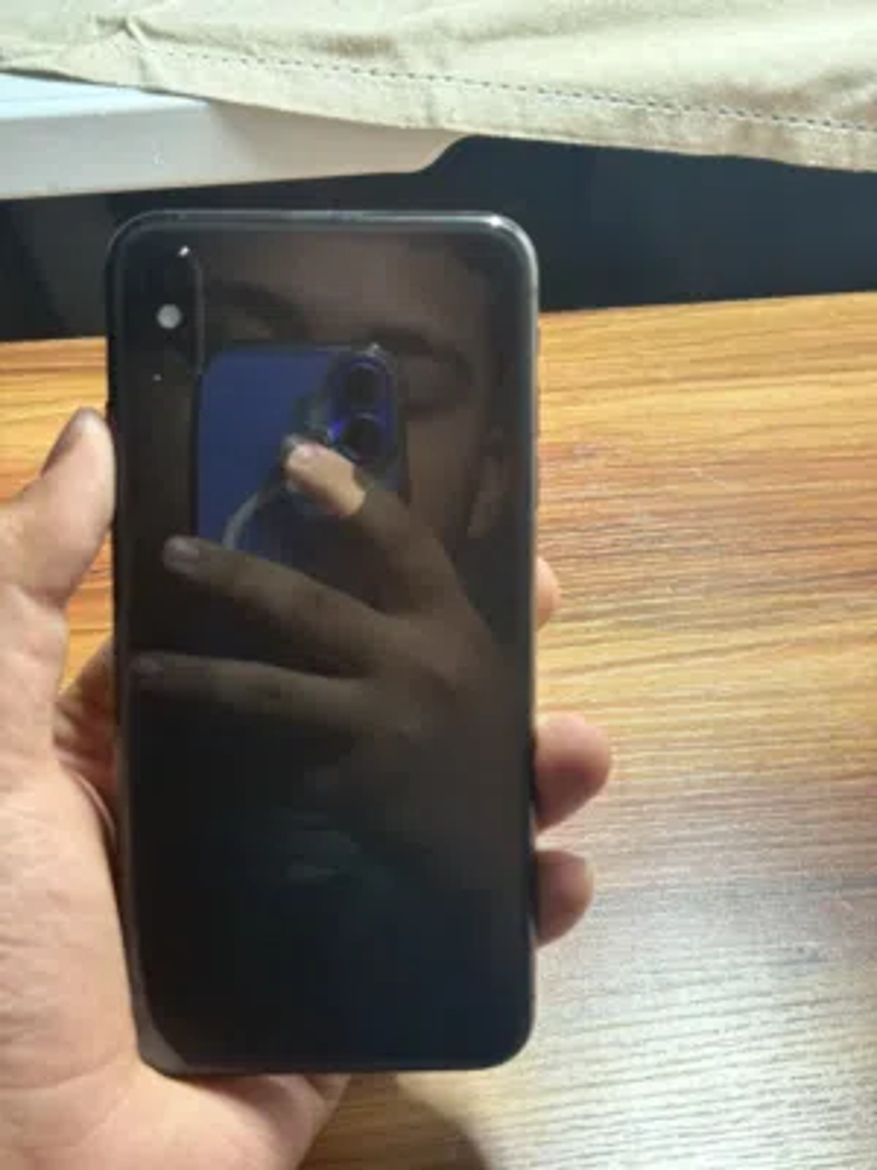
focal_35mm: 52
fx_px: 1757
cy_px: 585
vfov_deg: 36.8
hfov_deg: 28.0
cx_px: 438
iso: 160
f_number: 1.6
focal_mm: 5.96
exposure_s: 1/34
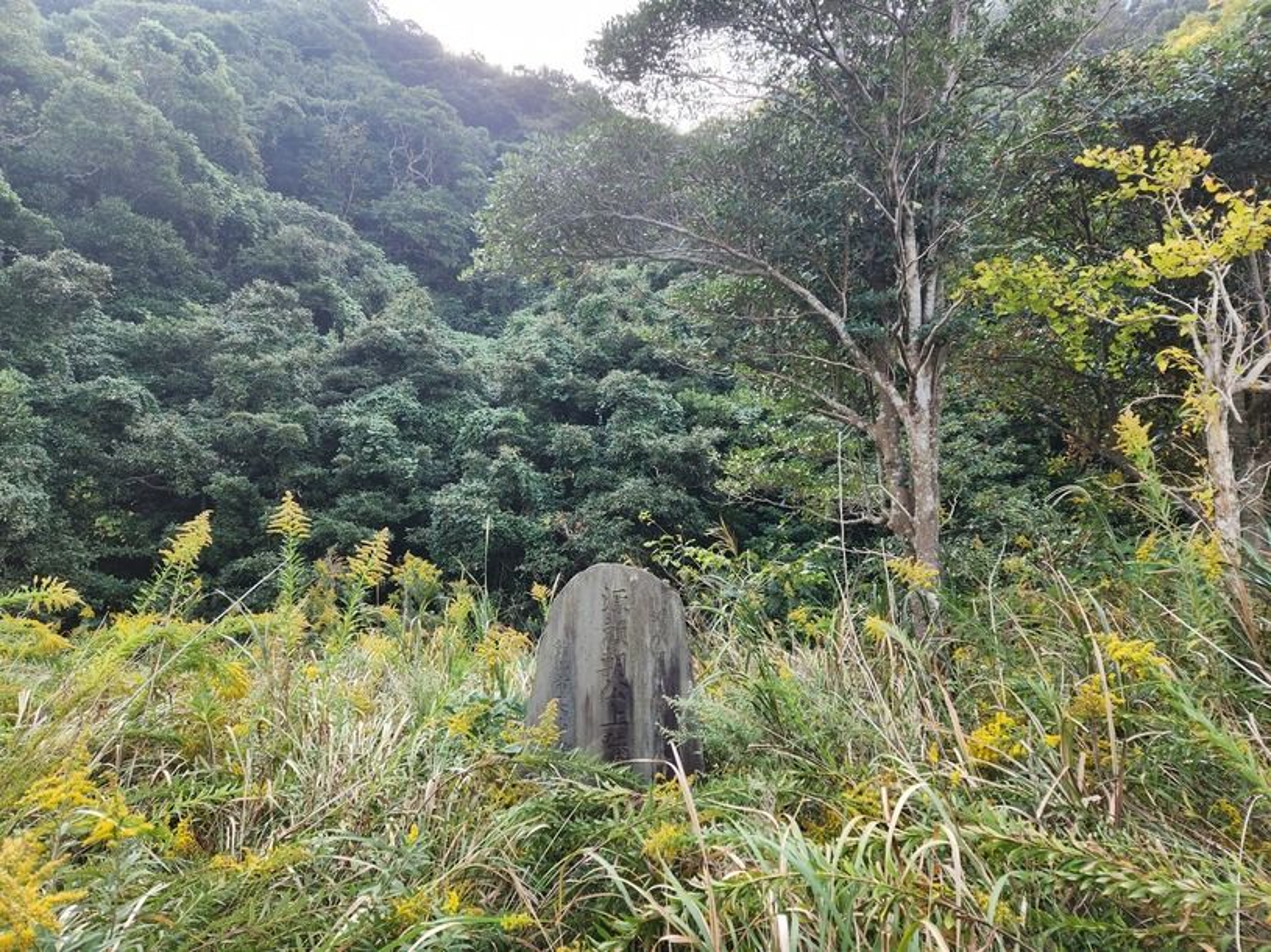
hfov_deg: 73.9
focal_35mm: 23
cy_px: 476
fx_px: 844
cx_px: 636
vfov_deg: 58.9
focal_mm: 5.4
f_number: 1.8
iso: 25
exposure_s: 1/180
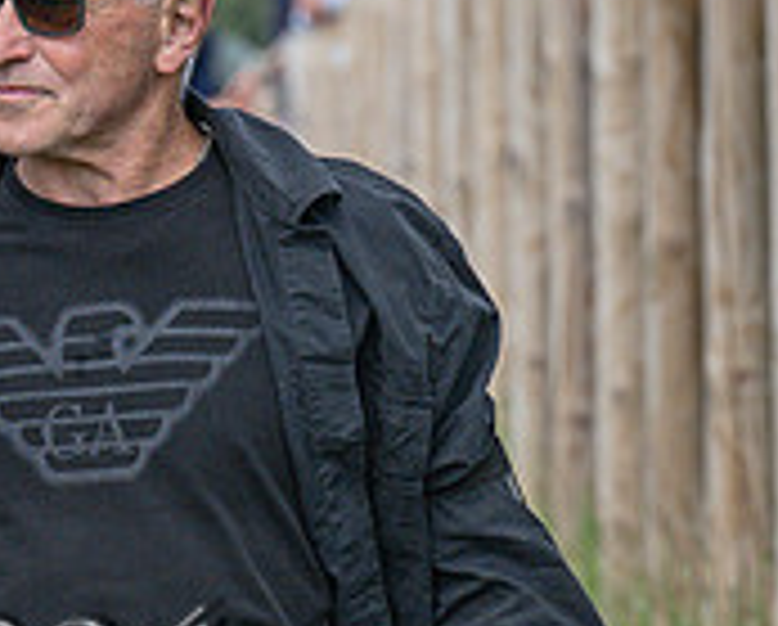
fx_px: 17875
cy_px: 374
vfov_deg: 2.0
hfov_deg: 2.5
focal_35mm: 775
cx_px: -150
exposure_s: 1/1600
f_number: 5
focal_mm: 125
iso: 400
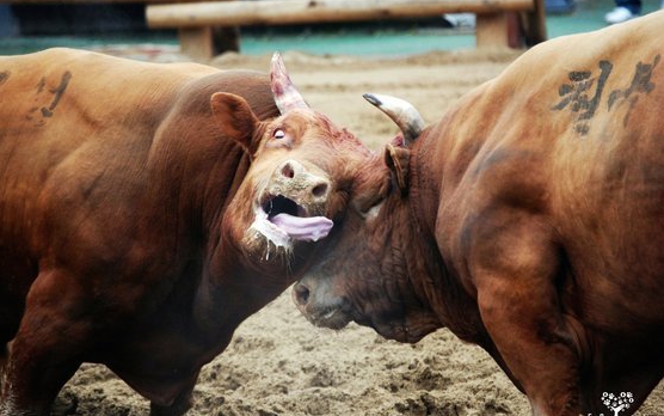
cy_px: 221
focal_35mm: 285
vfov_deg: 4.6
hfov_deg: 7.4
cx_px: 333
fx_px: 5151
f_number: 5.6
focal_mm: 185
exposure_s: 1/320
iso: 800
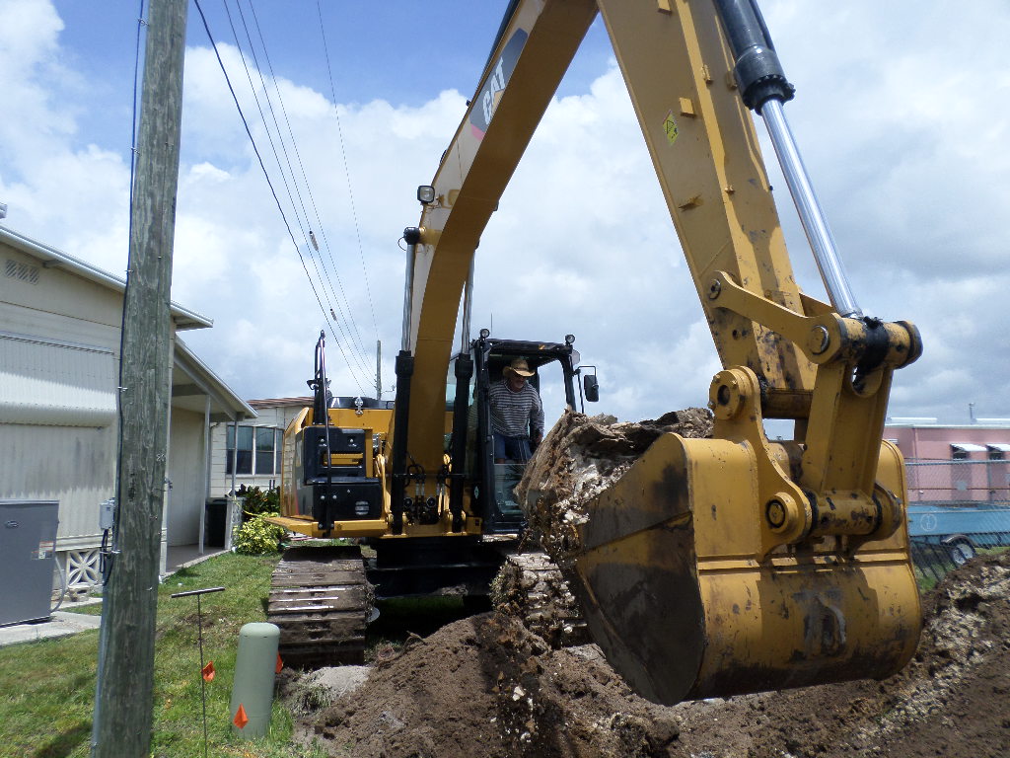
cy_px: 379
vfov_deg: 54.9
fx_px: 729
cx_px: 505
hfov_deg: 69.4
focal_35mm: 25
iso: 80
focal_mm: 4.5
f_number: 2.5
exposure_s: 1/2000
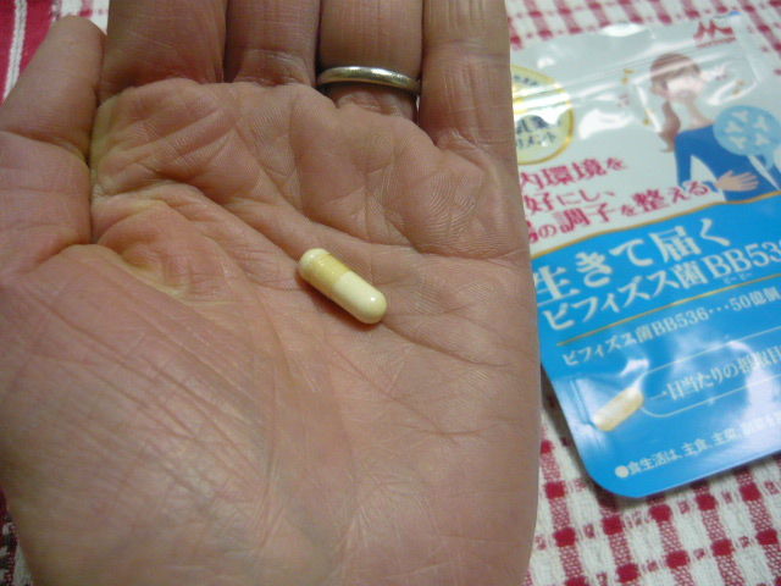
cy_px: 293
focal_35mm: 33
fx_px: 745
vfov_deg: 42.9
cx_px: 390
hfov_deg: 55.4
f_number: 2.8
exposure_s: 1/25
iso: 400
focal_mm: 5.5
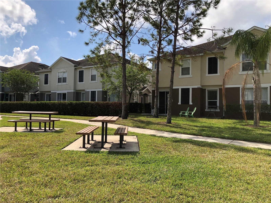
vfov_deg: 49.7
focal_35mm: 28
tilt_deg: +1.9
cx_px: 136
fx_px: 219
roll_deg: -1.4
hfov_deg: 63.4
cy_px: 102
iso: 20
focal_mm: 3.99
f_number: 1.8
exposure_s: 1/2667
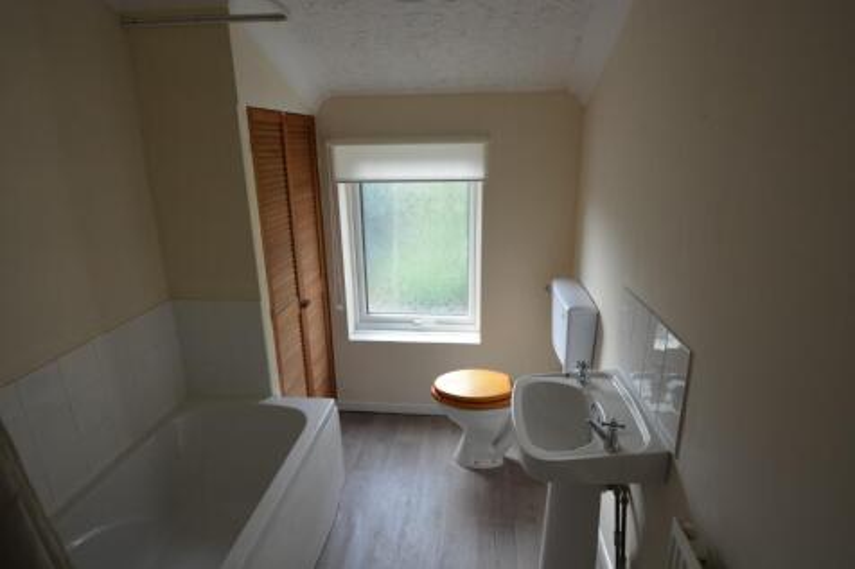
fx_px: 463
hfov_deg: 85.4
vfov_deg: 63.2
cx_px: 428
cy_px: 284
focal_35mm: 20
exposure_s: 1/100
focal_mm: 13
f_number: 5
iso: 400
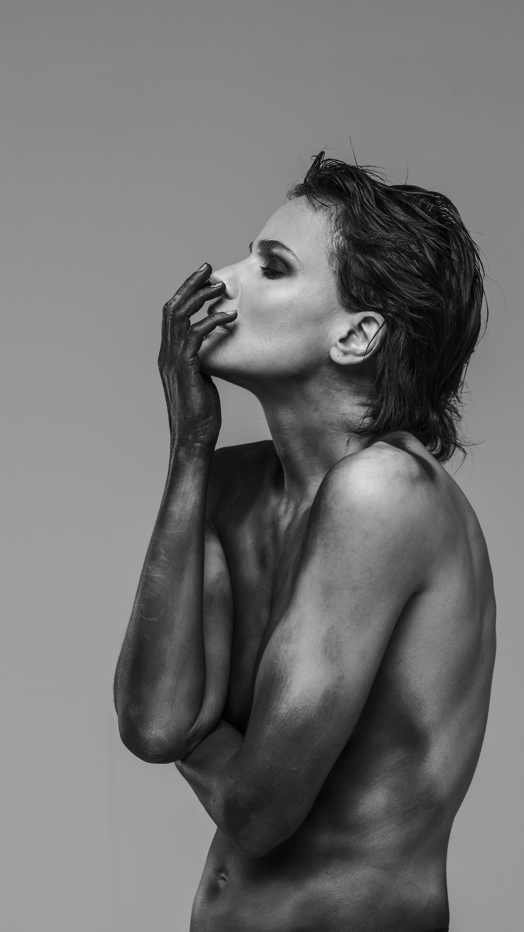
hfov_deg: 10.9
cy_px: 469
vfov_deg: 19.3
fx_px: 2742
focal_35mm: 111
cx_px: 259
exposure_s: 1/125
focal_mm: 105
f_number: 10
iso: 100
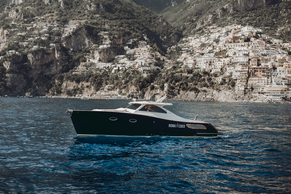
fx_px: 396
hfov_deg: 40.3
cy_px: 97
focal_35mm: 49
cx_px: 147
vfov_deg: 27.5
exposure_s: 1/1000
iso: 125
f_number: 5
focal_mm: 48
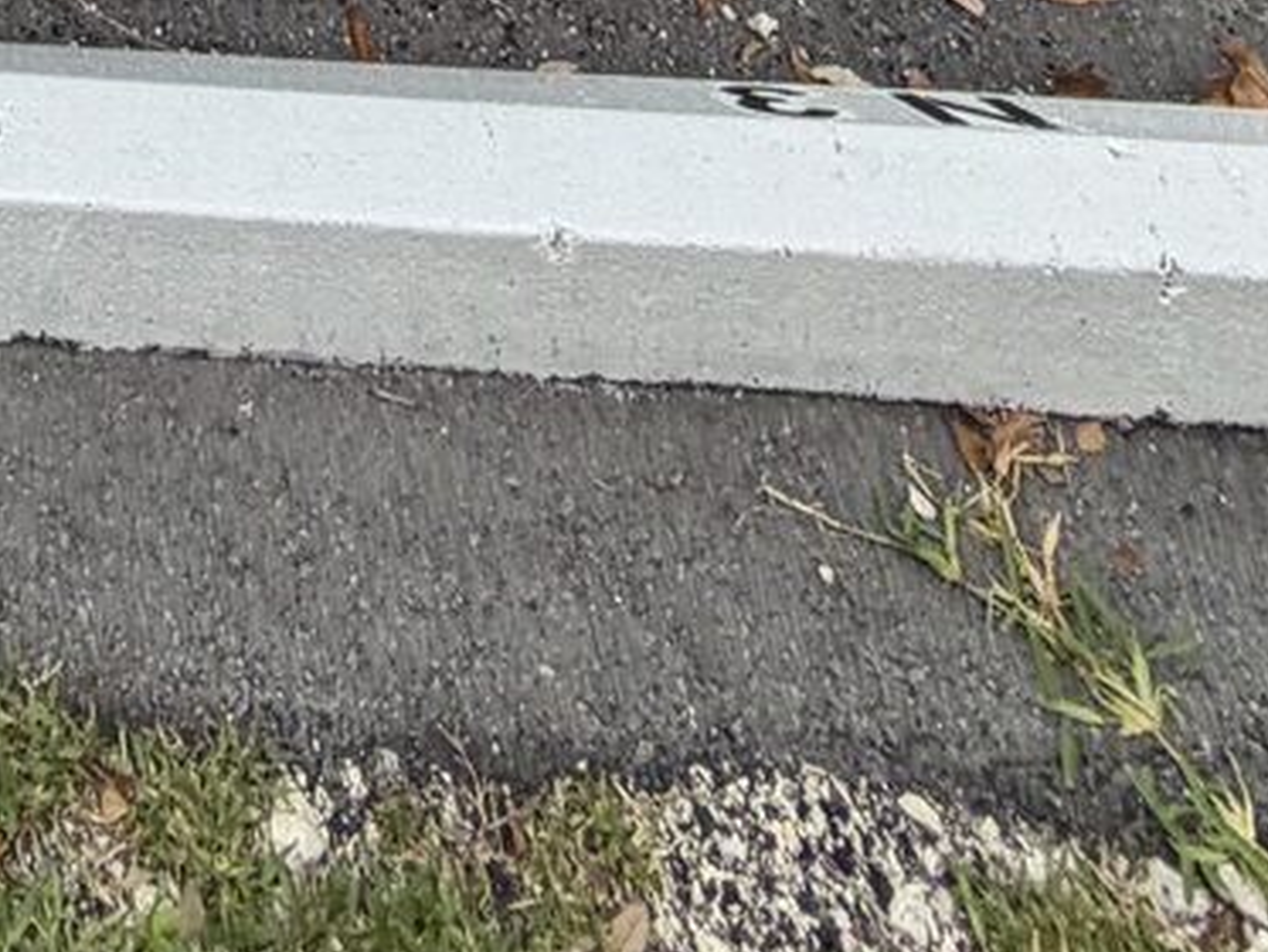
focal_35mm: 60
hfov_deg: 28.1
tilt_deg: -9.4
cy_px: -1751
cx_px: -255
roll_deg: -1.1
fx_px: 2199
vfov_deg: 12.3
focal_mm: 2.22
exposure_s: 1/502
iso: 64
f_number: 2.2
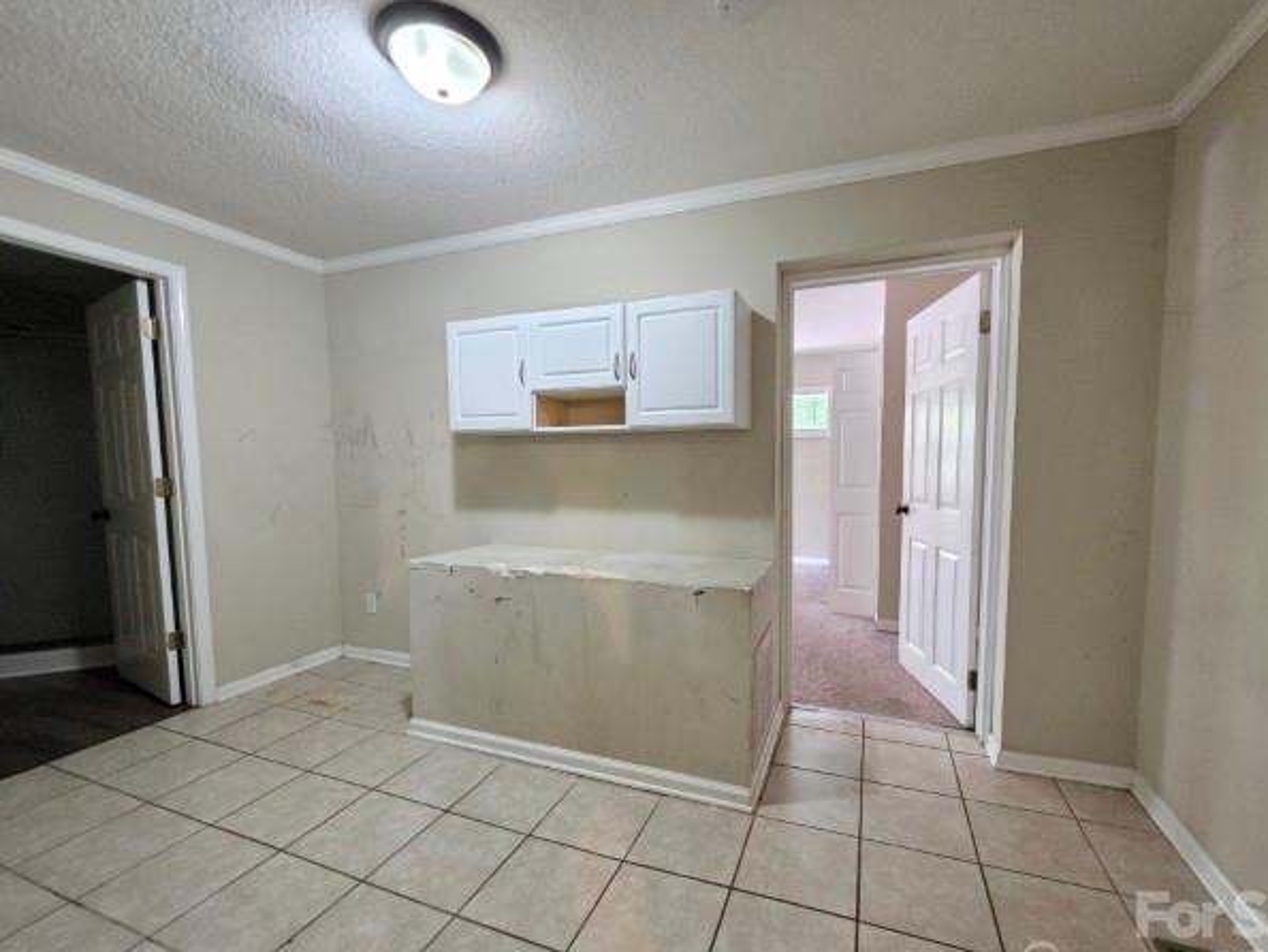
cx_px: 666
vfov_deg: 85.6
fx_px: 513
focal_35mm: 14
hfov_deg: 102.0
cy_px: 510
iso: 1250
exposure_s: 1/60
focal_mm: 2.2
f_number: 1.9
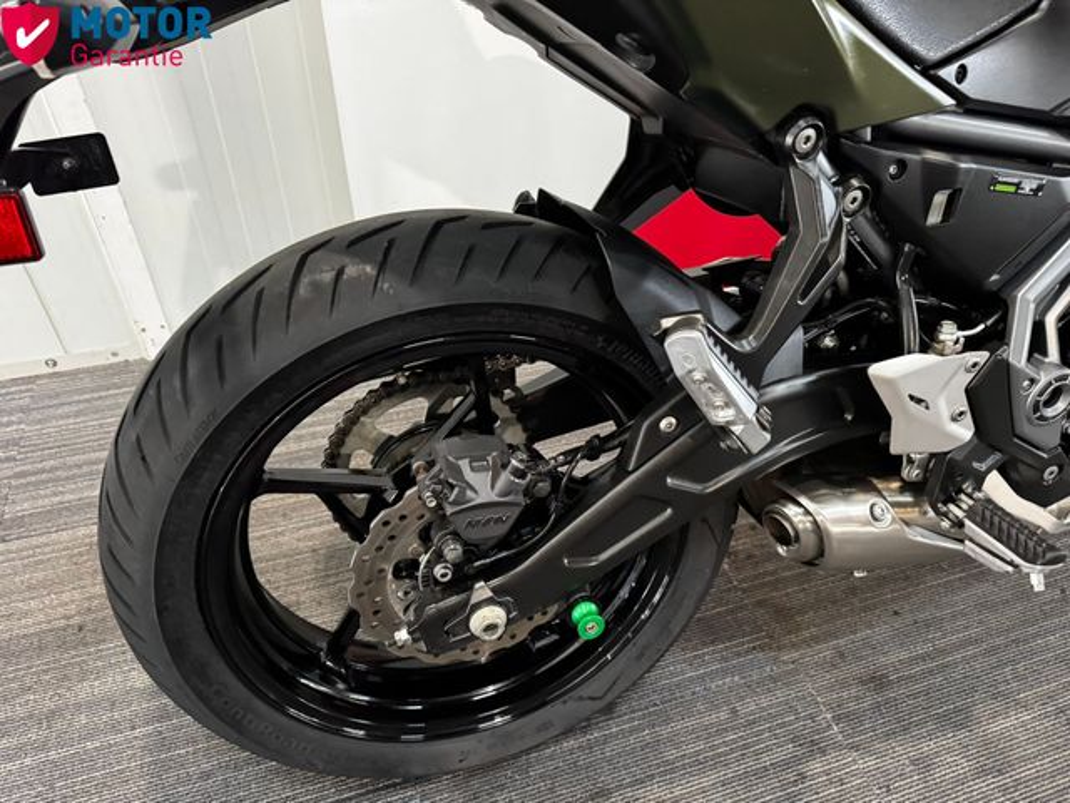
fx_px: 742
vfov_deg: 56.8
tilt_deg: -42.5
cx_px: 535
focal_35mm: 24
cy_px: 402
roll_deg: -2.5
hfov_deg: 71.6
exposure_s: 1/50
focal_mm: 6.76
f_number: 1.78
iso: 800
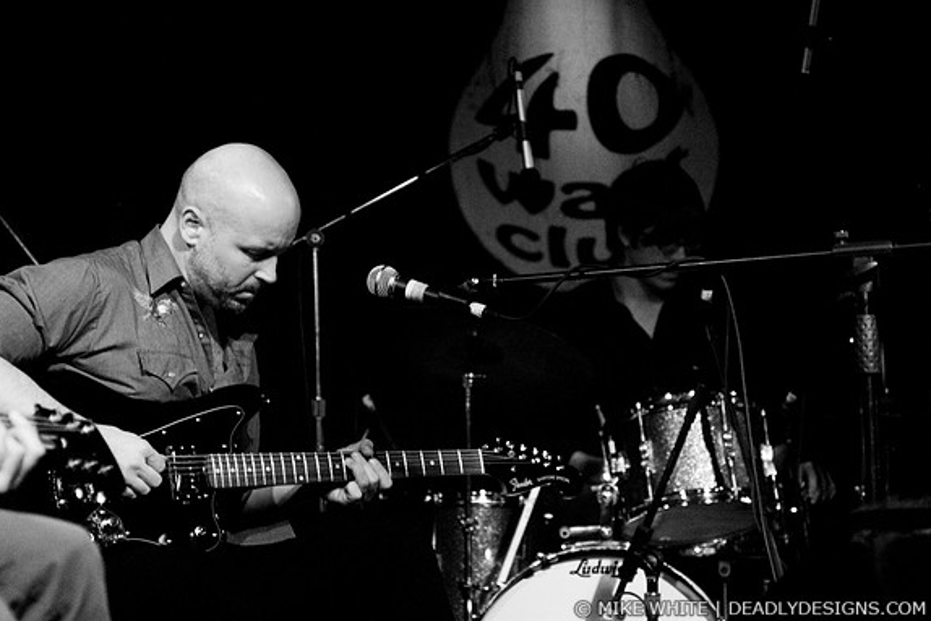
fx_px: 2742
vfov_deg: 12.9
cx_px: 464
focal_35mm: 106
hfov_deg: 19.3
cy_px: 310
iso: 1000
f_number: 2.8
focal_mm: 70
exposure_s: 1/50
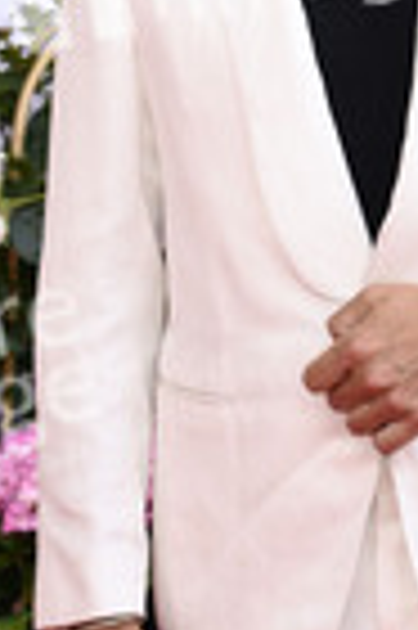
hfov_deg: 5.8
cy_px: 171
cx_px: 355
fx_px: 4085
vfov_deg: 8.8
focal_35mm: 234
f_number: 6.3
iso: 640
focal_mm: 82
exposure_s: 1/250
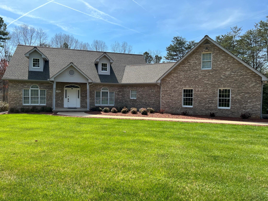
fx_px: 201
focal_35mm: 26
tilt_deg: -2.4
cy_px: 100
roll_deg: -1.2
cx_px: 134
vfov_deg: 53.1
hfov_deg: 67.3
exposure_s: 1/1597
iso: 50
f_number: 1.5
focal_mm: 5.7
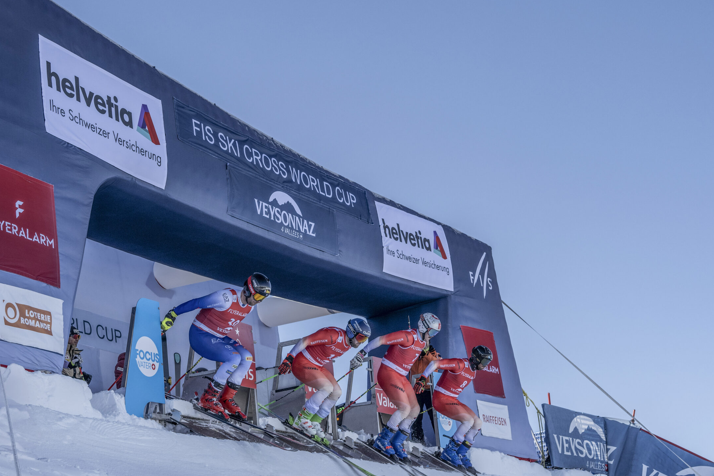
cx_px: 373
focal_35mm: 59
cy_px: 276
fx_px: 1170
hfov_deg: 33.9
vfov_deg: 23.0
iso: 160
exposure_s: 1/2500
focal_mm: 50
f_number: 4
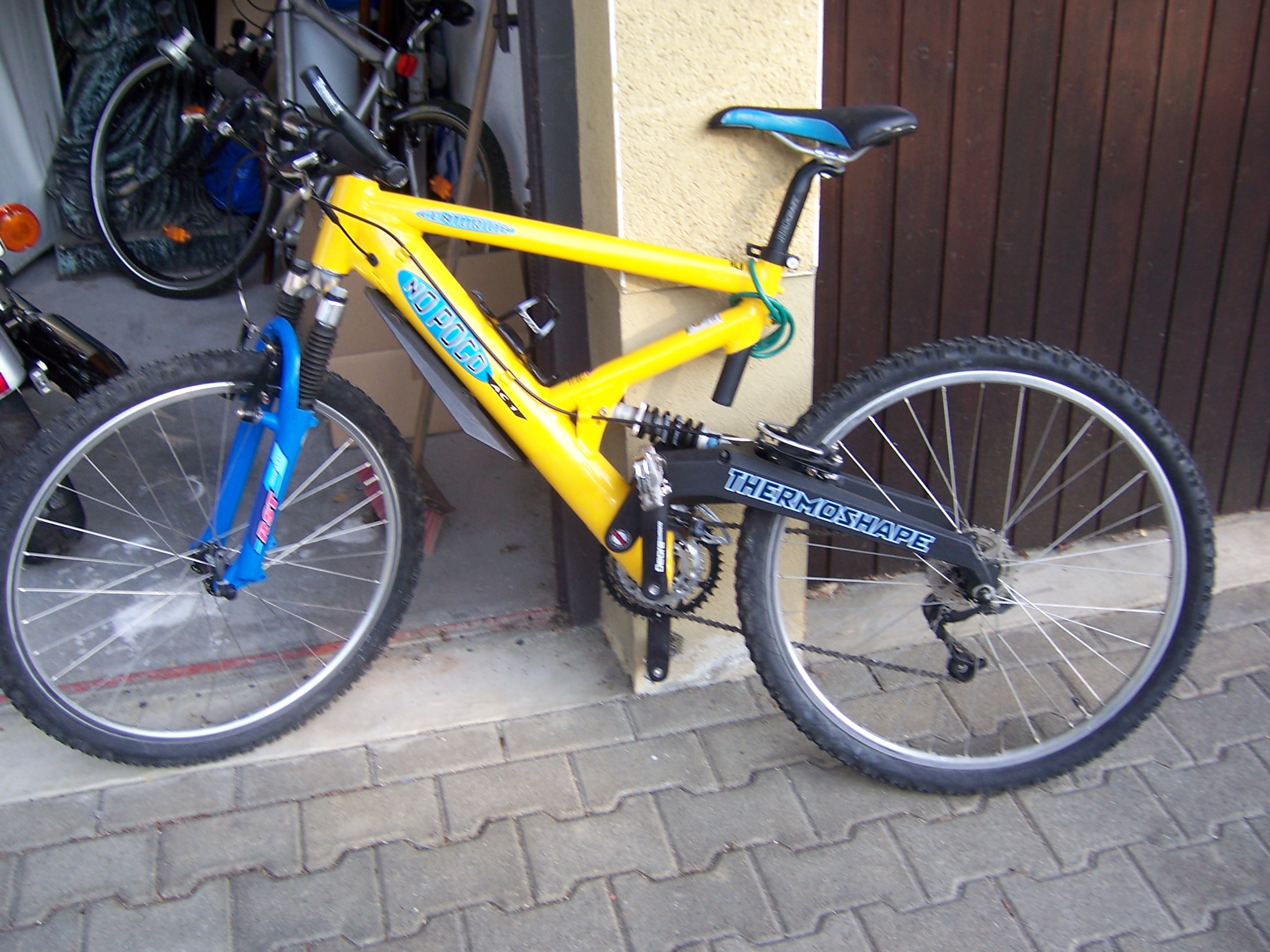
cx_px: 635
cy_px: 476
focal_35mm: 36
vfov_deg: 39.7
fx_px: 1321
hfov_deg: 51.4
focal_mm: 6.2
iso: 80
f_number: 2.8
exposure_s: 1/80
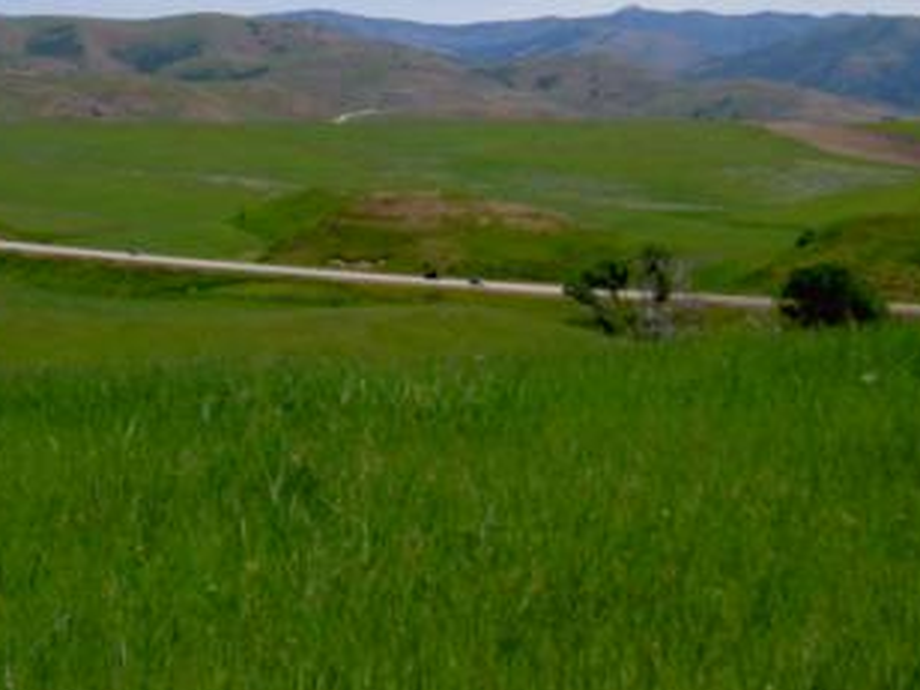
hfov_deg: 24.0
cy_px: 21
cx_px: 293
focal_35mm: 81
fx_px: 2153
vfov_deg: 17.8
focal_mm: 8
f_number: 4.7
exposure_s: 1/640
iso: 100
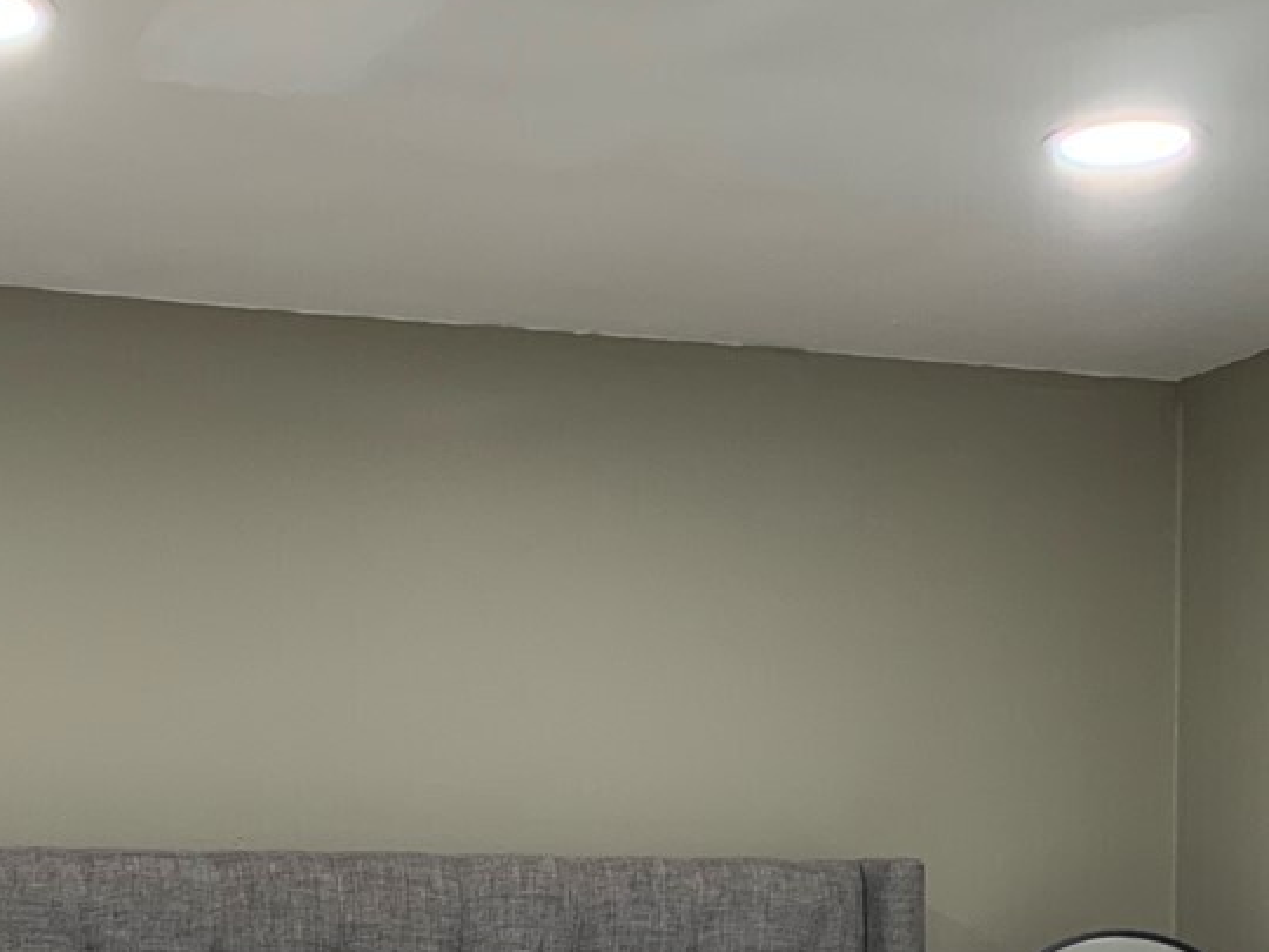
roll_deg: +0.2
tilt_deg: -2.1
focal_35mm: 77
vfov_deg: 18.0
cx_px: 517
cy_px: 1192
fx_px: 2823
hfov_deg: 25.3
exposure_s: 1/60
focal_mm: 4.25
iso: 100
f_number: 1.8
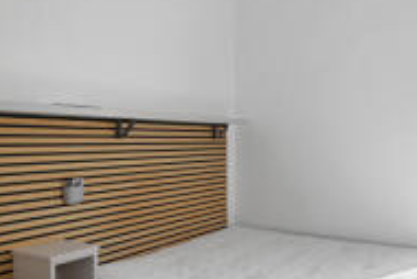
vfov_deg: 37.9
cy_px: 140
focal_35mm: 35
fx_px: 406
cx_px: 325
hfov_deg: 51.5
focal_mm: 14
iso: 100
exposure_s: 1/20
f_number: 7.1
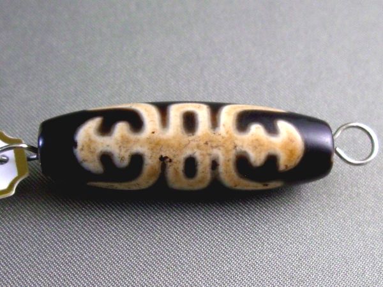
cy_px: 144
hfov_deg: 49.0
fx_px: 420
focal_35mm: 38
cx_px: 192
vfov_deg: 37.7
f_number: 2.8
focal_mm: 7.9
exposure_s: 1/80
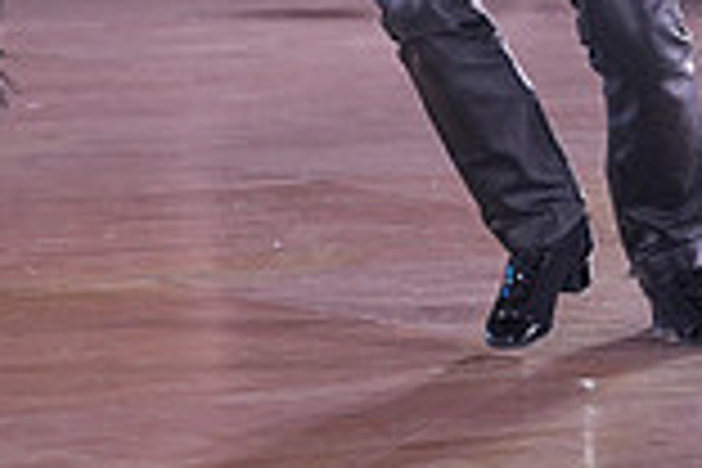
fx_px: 5733
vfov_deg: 4.6
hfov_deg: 7.0
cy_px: -367
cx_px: 400
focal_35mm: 294
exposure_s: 1/400
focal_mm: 79
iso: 1600
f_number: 4
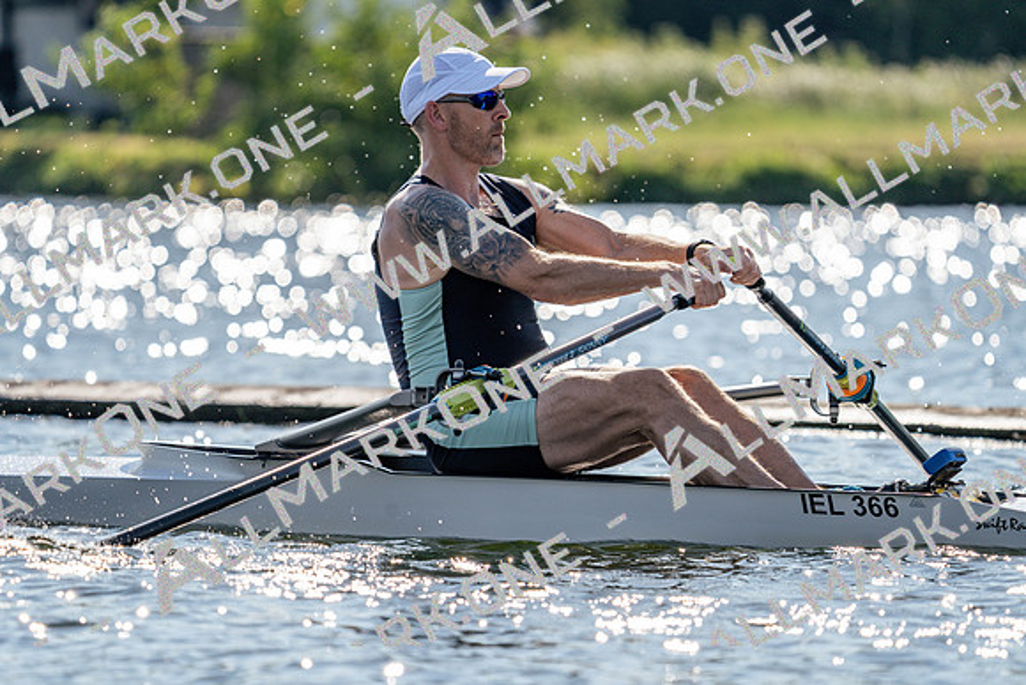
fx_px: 10062
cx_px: 513
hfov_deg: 5.8
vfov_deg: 3.9
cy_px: 342
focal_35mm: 353
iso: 125
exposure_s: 1/1600
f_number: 6.3
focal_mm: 353
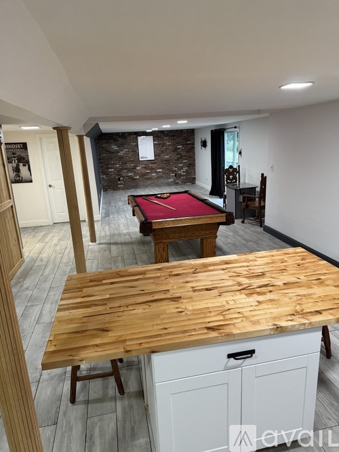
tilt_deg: -15.6
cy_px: 226
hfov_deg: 56.8
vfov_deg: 71.6
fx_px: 313
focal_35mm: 24
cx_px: 170
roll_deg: +3.0
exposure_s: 1/60
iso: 250
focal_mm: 6.76
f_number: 1.78
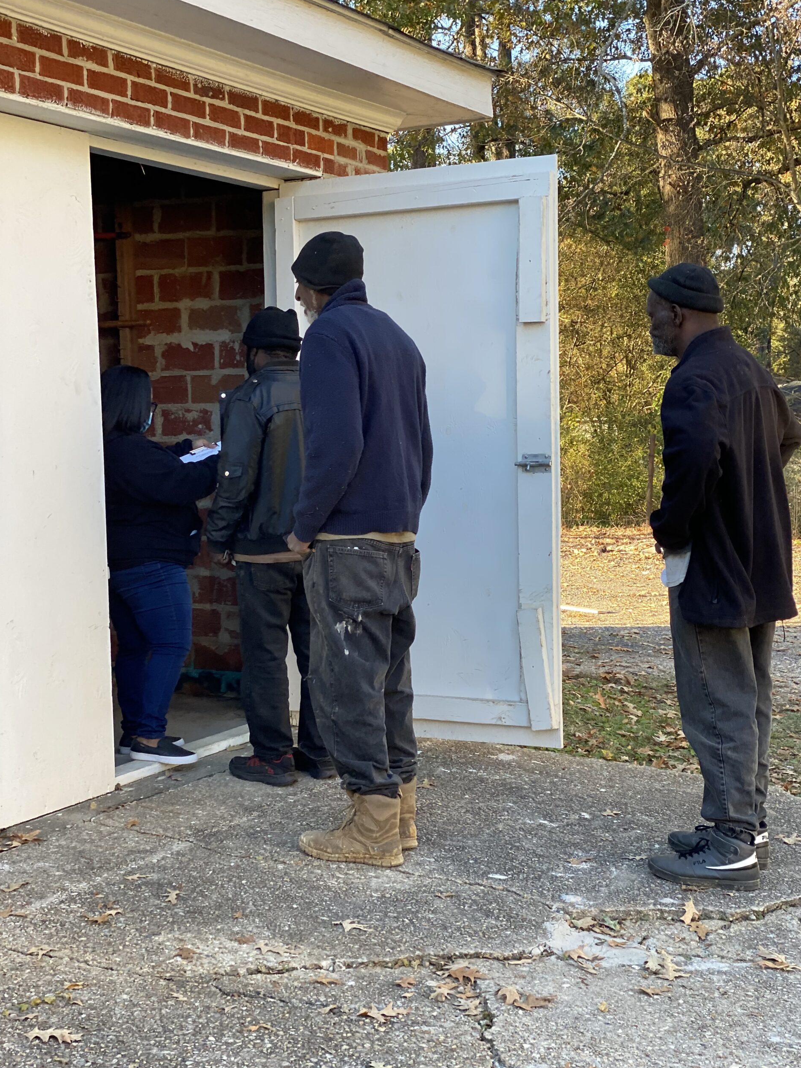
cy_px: 534
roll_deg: -1.1
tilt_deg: -2.5
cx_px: 406
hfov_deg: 27.5
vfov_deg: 36.2
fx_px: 1635
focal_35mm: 53
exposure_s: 1/122
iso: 40
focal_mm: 6
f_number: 2
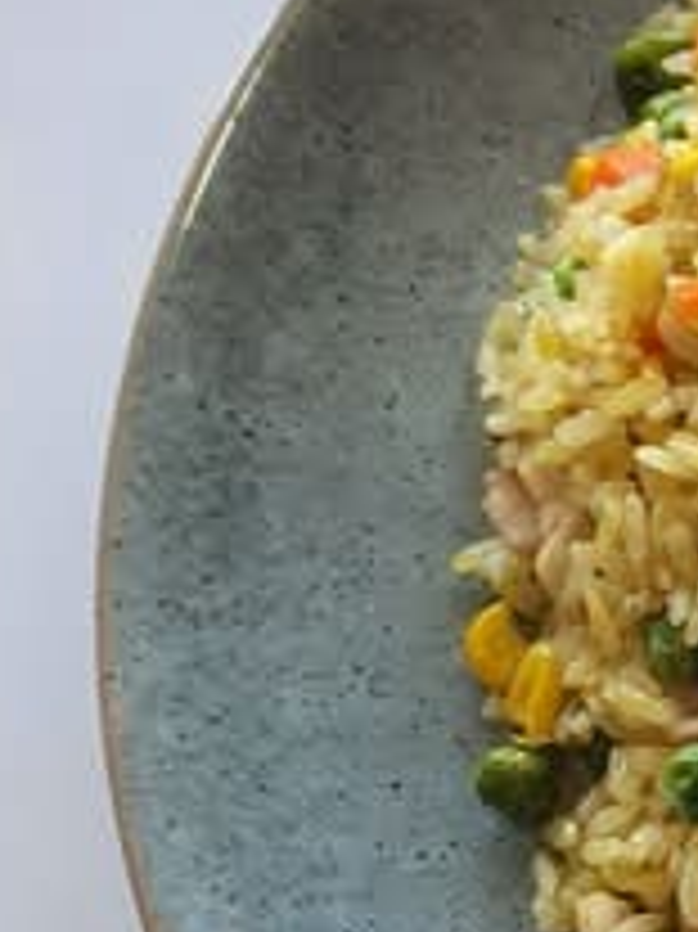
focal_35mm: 92
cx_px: 1180
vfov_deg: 21.2
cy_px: 619
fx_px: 2476
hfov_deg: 14.5
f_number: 2.4
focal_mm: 4.3
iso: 160
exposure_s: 1/100
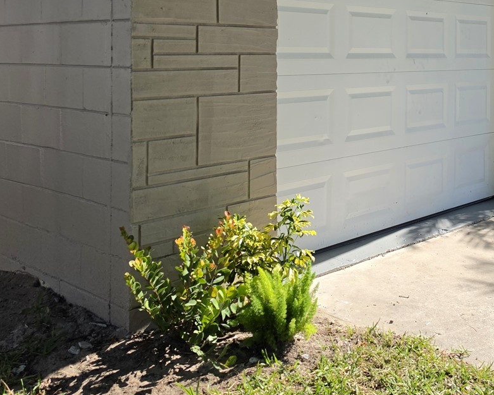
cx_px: 375
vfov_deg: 31.4
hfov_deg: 39.2
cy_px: 50
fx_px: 673
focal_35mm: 46
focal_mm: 6.5
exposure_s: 1/3809
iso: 64
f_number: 1.4
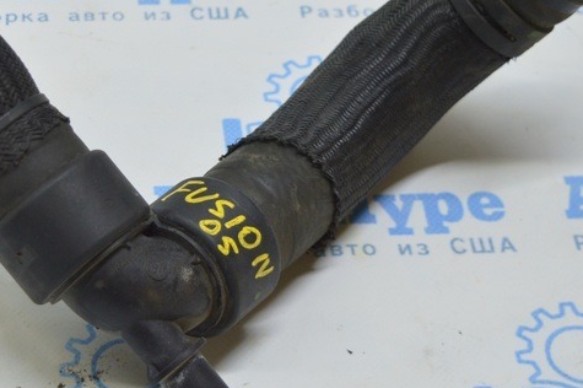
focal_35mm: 97
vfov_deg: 14.1
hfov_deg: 20.8
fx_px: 1570
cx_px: 101
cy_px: 180
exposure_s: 1/60
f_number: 4.2
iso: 400
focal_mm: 30
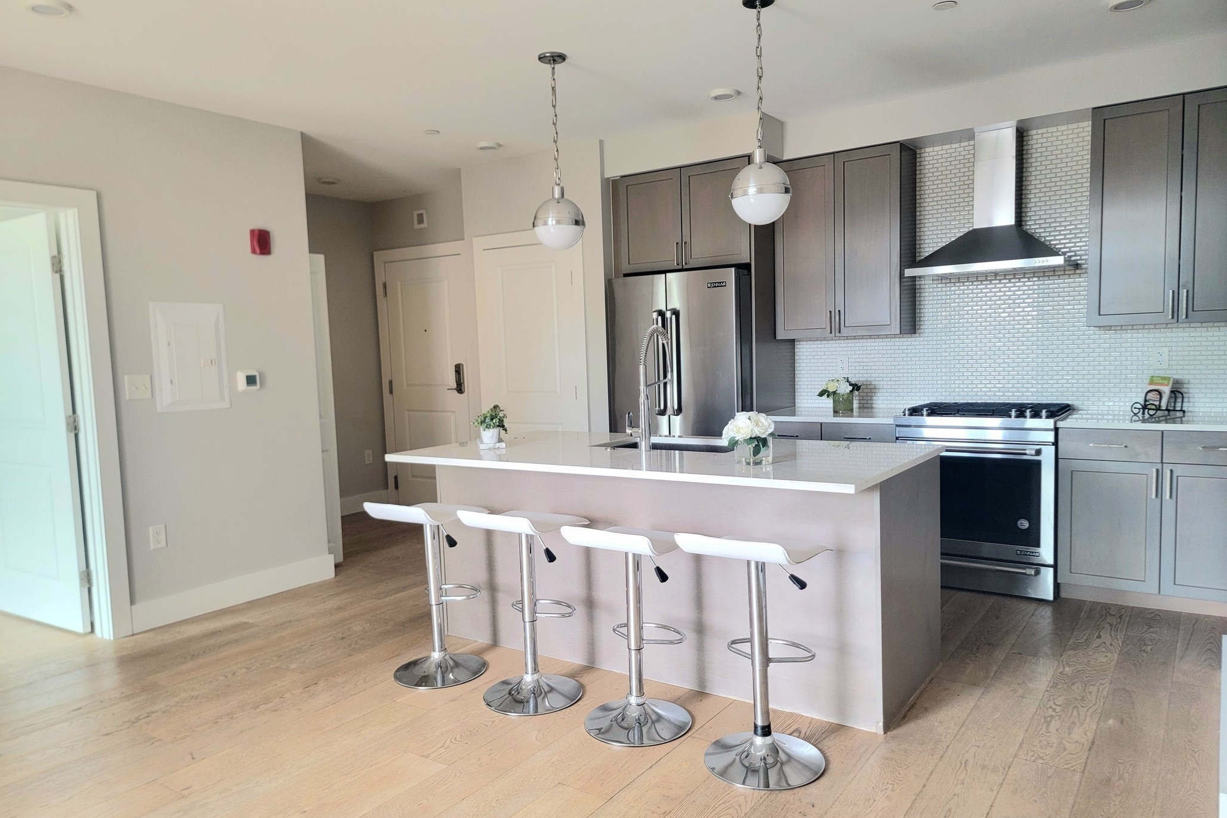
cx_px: 613
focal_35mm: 25
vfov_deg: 51.3
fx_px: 852
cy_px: 421
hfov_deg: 71.5
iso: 64
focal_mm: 6.7
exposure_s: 1/60.2
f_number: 1.8
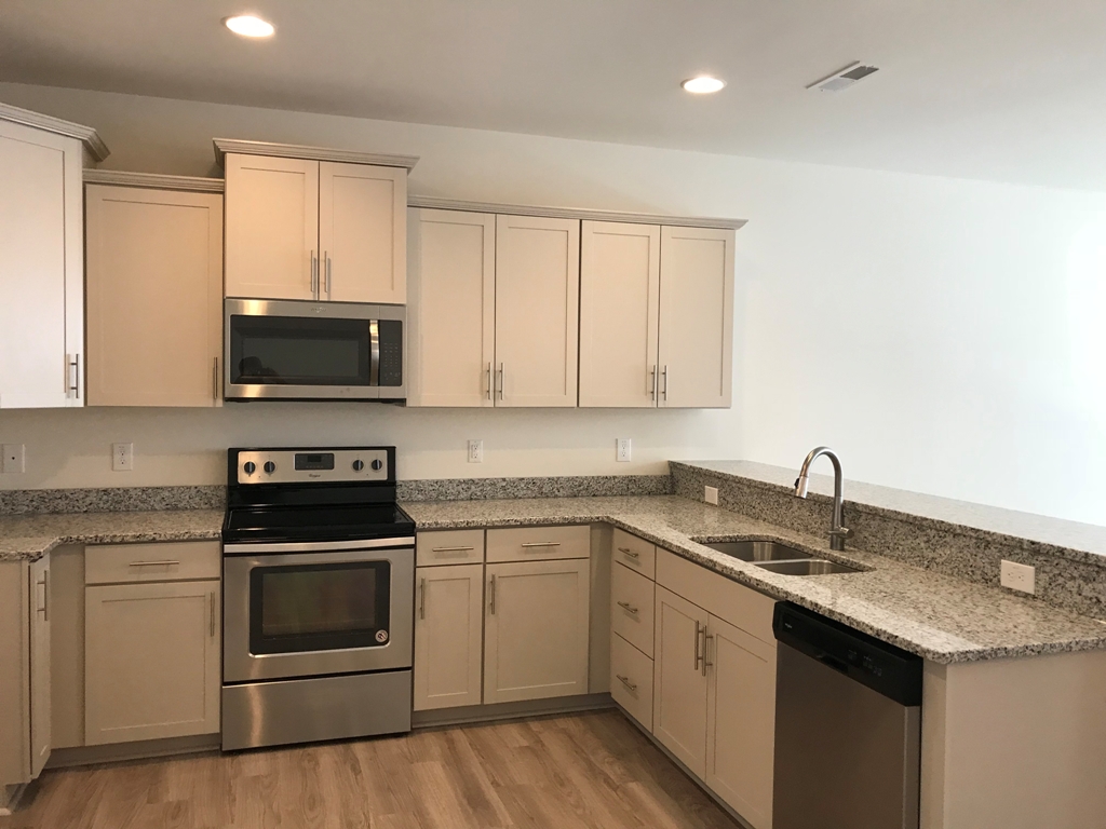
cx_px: 553
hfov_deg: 63.4
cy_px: 414
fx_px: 895
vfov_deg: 49.7
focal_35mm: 28
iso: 25
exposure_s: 1/30
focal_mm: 3.99
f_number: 1.8
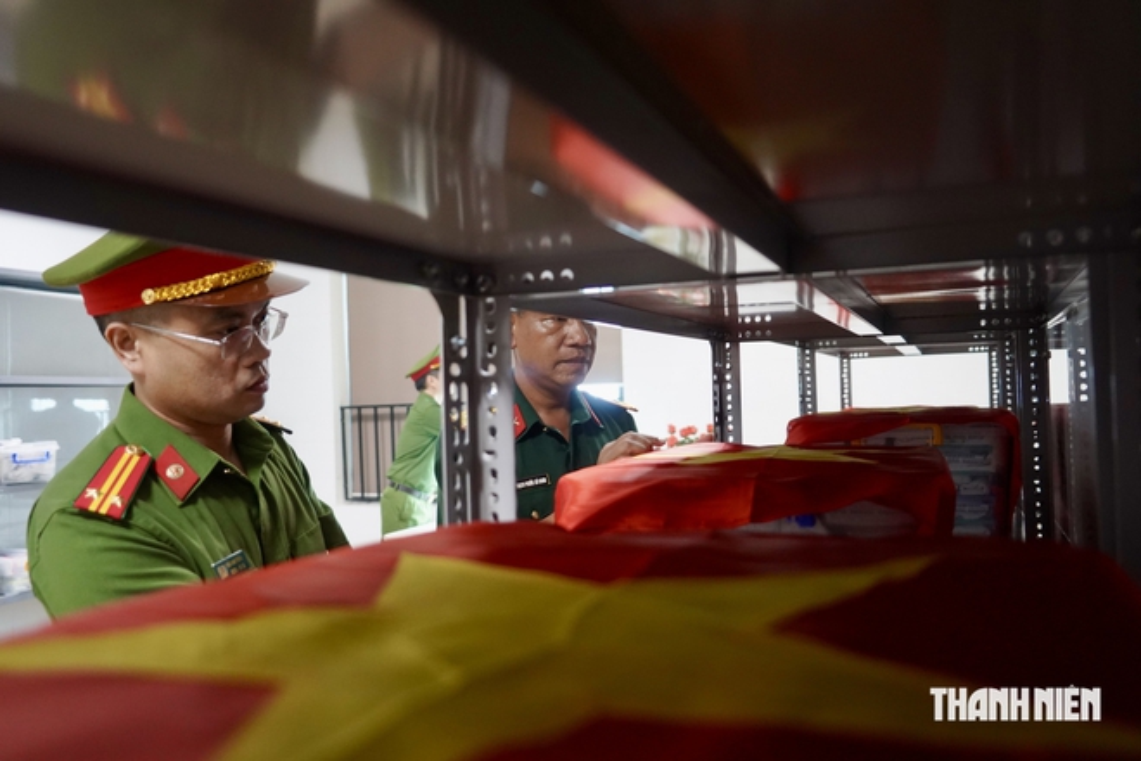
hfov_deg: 61.9
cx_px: 570
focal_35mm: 30
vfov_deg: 43.6
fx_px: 951
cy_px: 380
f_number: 4
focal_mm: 30
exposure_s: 1/100
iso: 4000
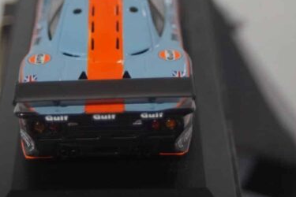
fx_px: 1184
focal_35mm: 144
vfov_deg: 9.5
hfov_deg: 14.2
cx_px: 111
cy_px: 61
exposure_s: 1/160
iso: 1600
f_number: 5.6
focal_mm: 60
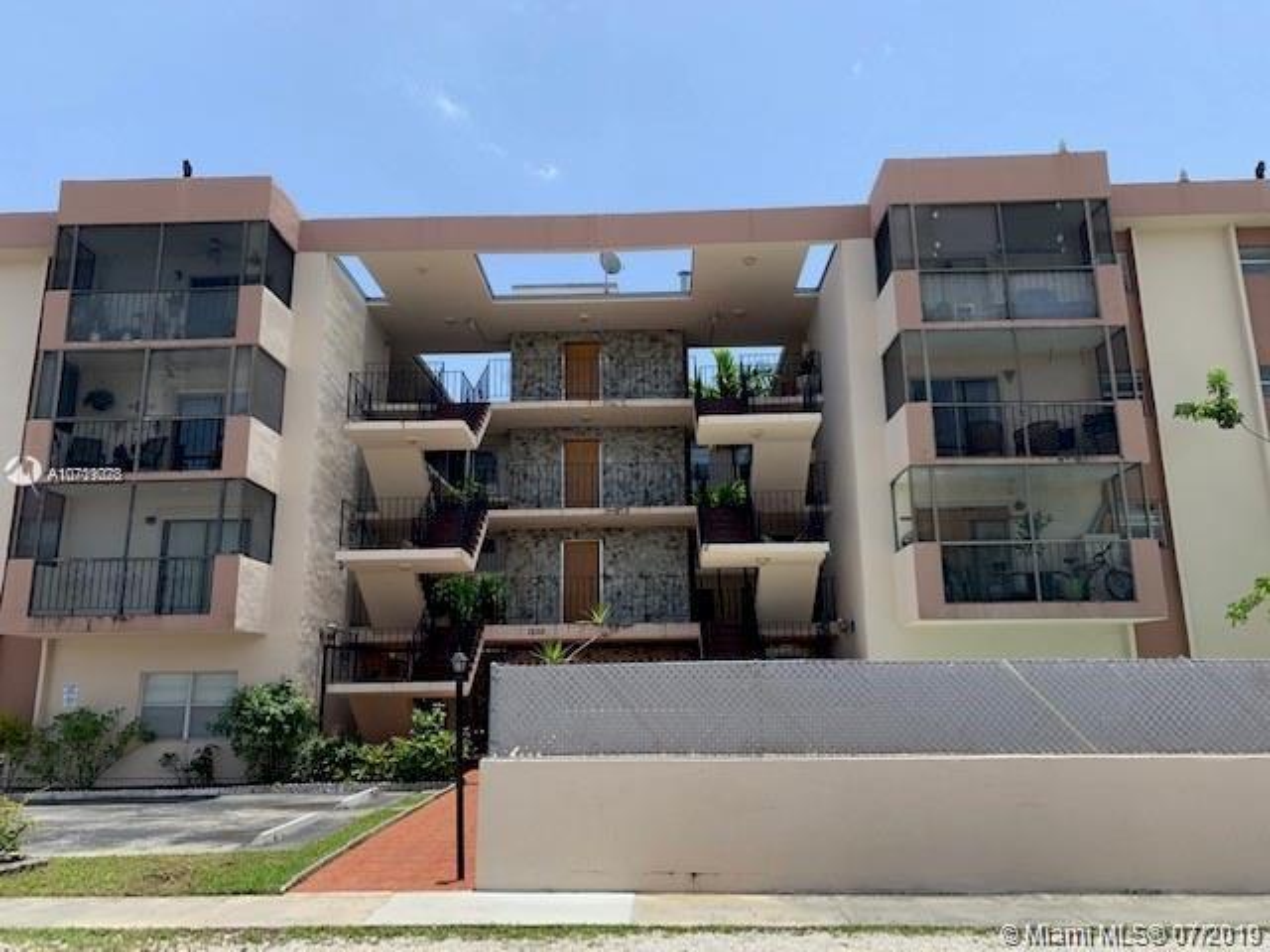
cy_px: 476
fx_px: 954
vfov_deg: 53.1
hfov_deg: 67.3
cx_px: 635
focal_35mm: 26
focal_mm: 4.25
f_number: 1.8
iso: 25
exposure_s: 1/1748
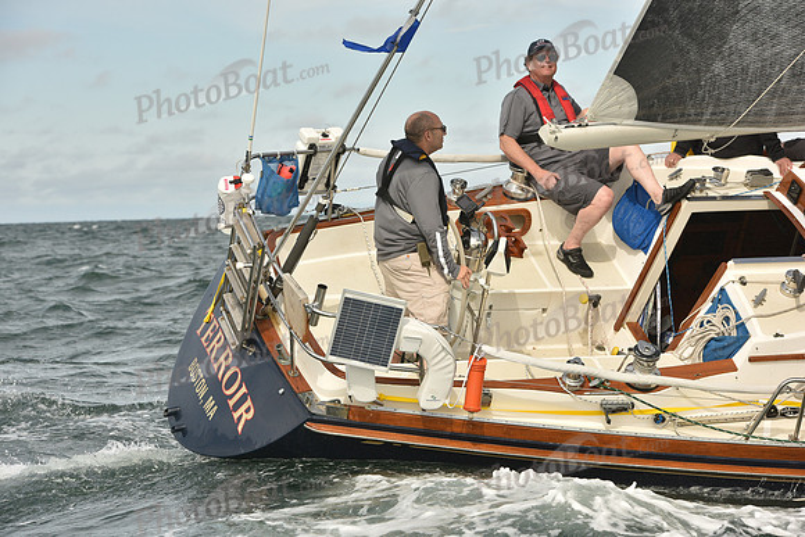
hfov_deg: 17.6
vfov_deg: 11.8
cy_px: 268
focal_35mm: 116
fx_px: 2594
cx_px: 402
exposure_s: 1/1250
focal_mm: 116
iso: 320
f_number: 8
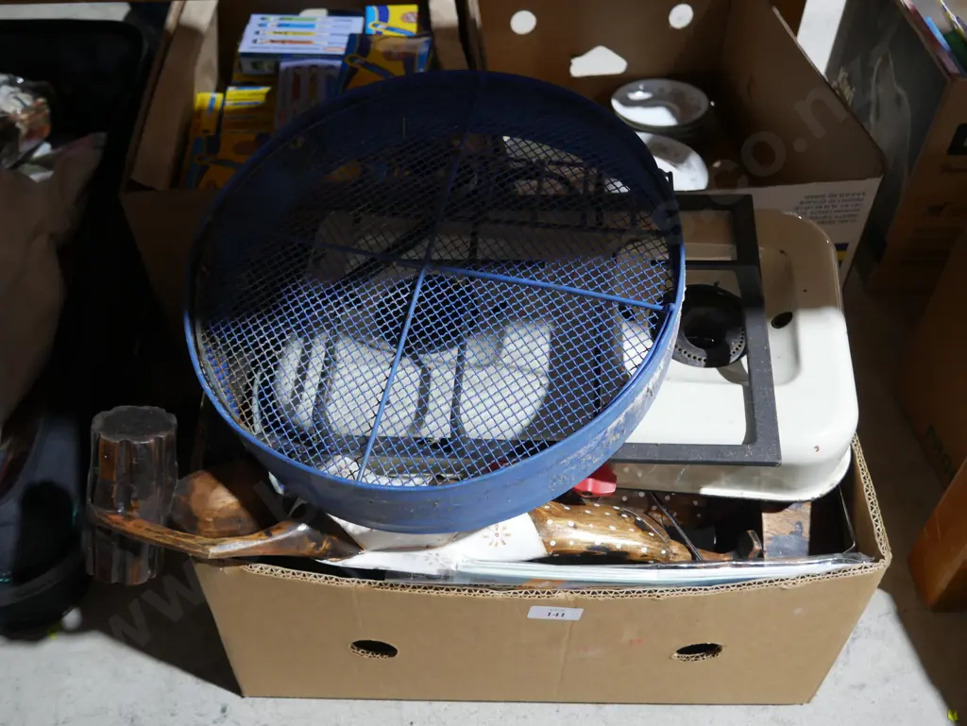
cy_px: 363
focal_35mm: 34
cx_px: 484
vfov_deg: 41.8
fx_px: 950
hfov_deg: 53.9
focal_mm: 17
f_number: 4
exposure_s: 1/60
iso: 800
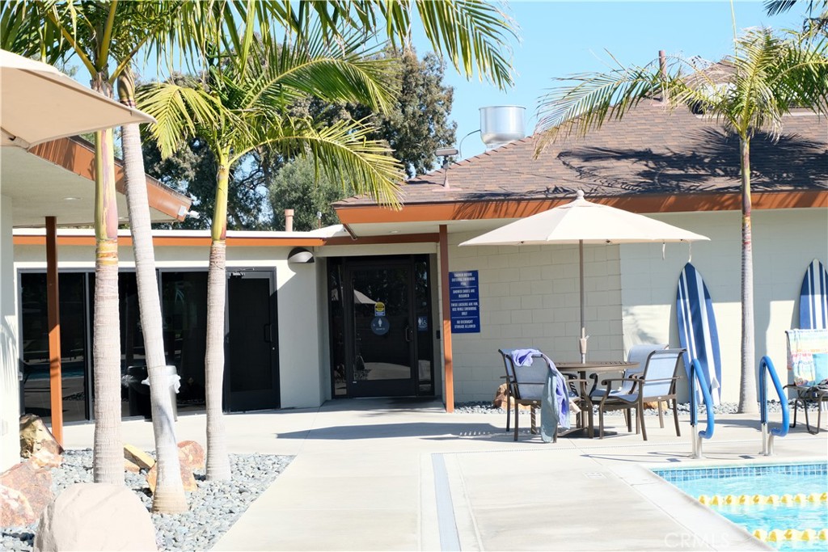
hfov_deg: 29.7
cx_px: 414
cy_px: 276
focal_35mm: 68
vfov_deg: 20.0
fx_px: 1564
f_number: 5.6
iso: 320
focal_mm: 45
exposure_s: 1/450
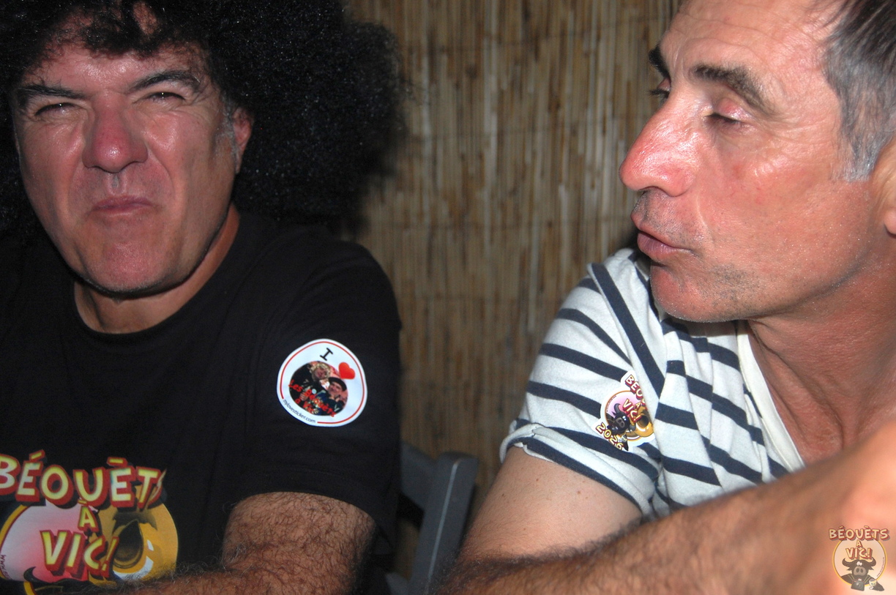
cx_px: 448
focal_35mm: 42
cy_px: 298
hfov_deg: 46.4
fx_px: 1044
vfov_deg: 31.8
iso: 400
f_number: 4.2
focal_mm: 28
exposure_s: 1/60
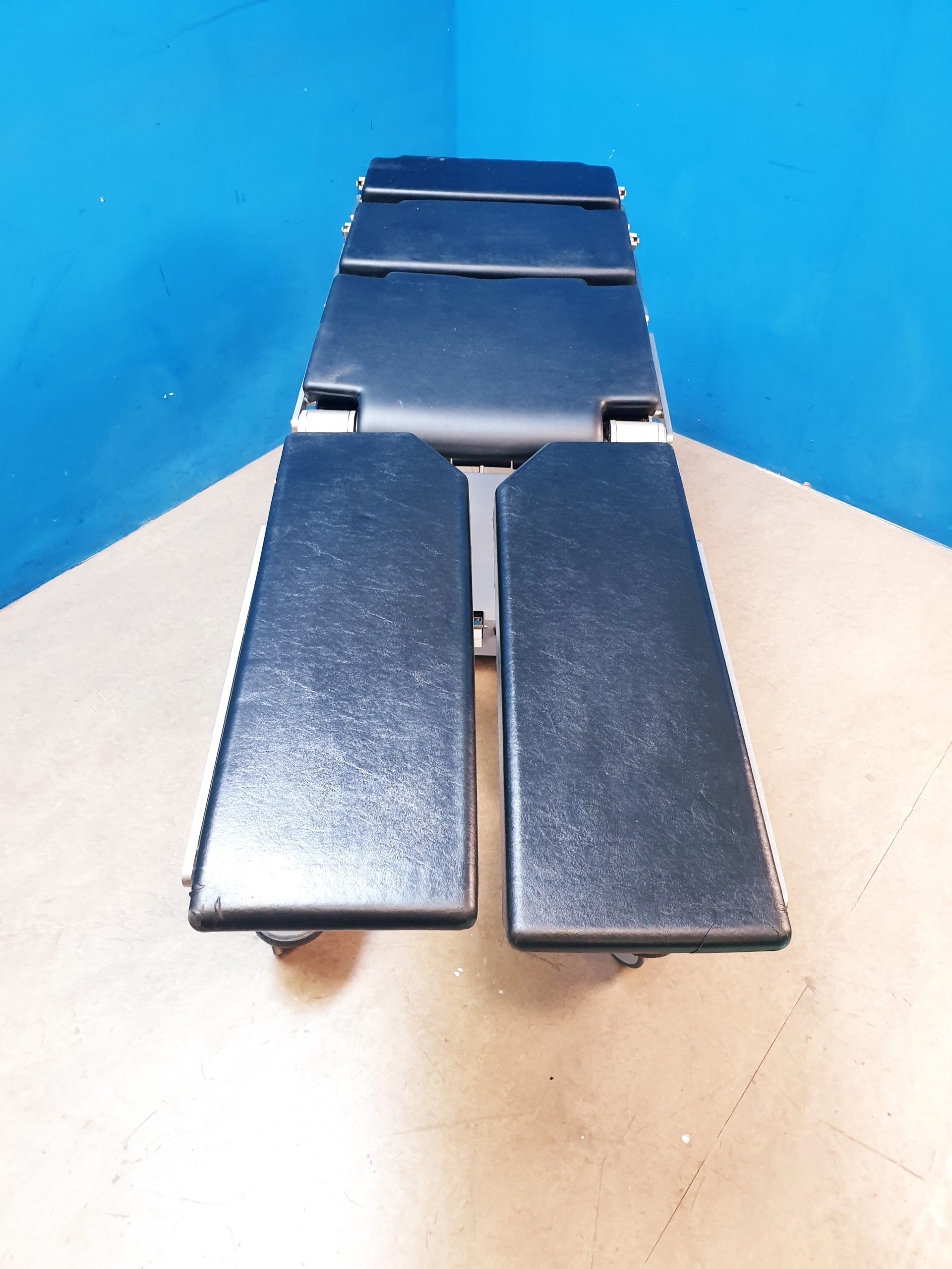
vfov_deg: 67.3
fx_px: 953
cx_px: 476
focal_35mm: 26
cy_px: 634
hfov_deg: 53.1
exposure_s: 1/25
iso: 320
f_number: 2.4
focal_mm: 4.3
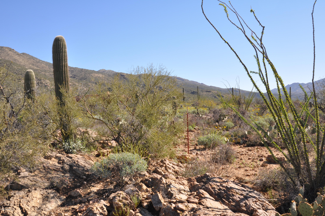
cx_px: 162
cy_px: 108
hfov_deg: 53.2
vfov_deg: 36.8
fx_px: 325
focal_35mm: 36
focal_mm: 24
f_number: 9
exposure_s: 1/320
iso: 200
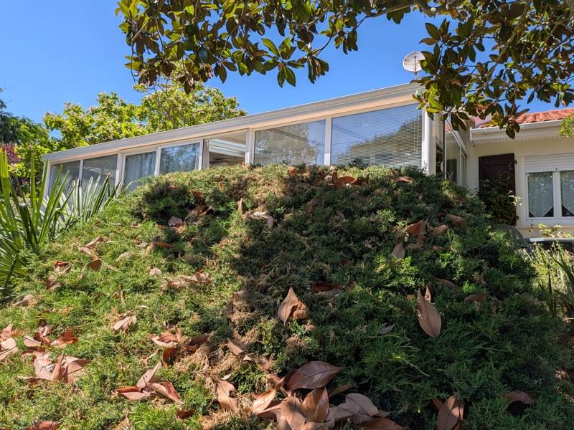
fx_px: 398
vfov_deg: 56.8
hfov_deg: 71.6
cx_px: 287
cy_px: 215
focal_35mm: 24
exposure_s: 1/968
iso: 26
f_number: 1.7
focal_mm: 4.53
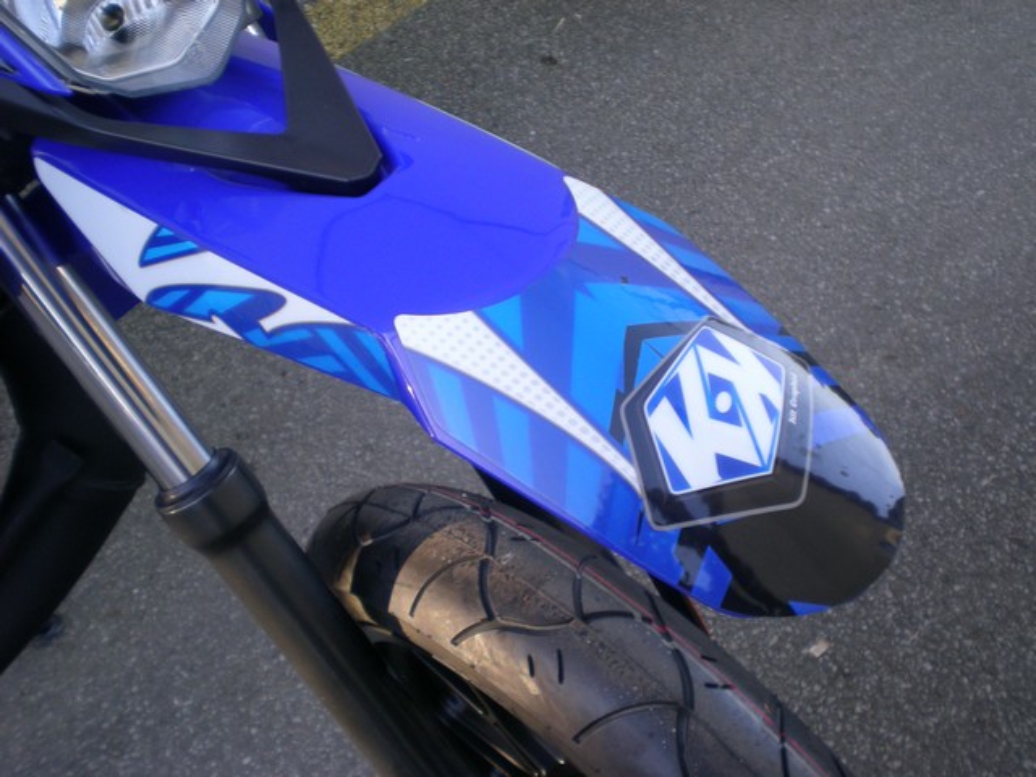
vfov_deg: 32.9
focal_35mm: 44
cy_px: 388
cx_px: 518
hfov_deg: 42.9
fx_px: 1317
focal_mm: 7.4
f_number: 3.5
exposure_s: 1/62
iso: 106
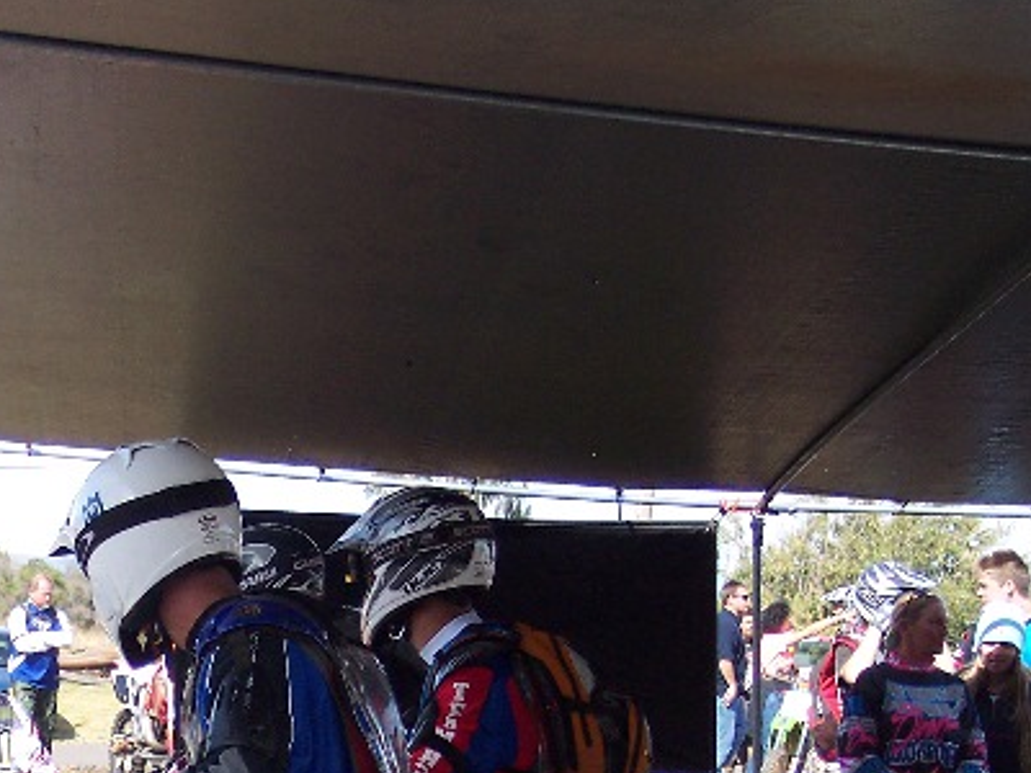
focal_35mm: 76
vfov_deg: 18.9
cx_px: 253
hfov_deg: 25.3
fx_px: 2264
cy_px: 755
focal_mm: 8
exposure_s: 1/700
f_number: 2.8
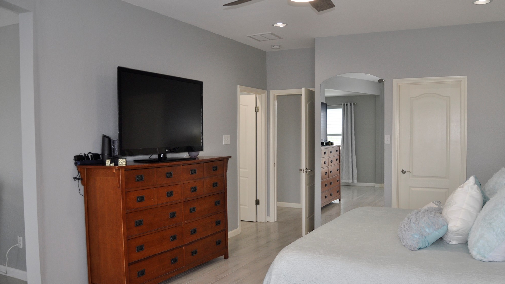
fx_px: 415
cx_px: 271
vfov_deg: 37.8
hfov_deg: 62.5
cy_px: 148
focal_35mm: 31
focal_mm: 18
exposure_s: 1/180
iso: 400
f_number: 3.5
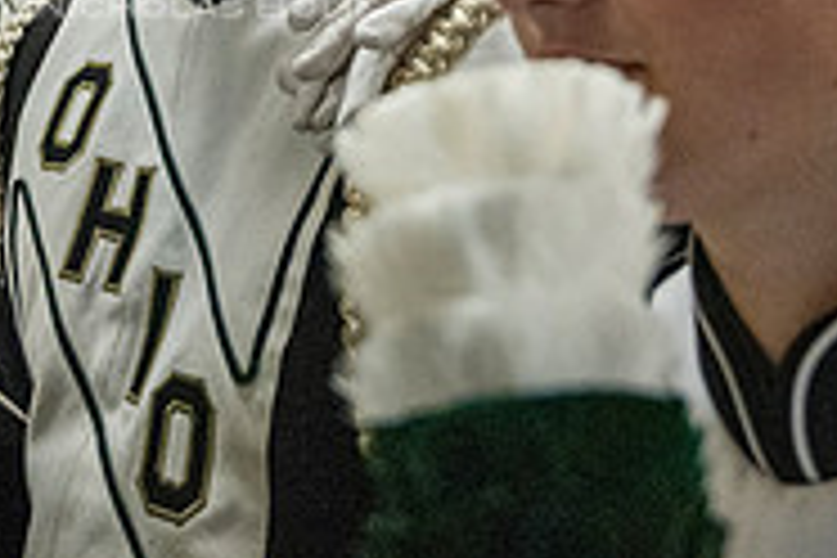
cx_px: 194
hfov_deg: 26.6
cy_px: -196
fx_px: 1744
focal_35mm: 75
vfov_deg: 17.0
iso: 12800
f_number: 4
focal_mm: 24
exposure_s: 1/800
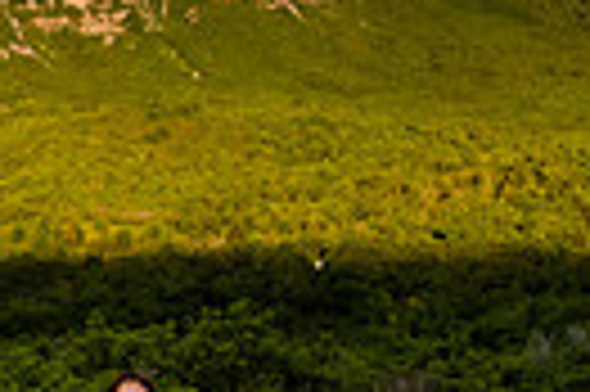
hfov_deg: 16.1
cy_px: 225
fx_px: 1735
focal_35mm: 106
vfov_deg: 12.9
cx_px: -495
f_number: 4
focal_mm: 24
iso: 3200
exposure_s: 1/500
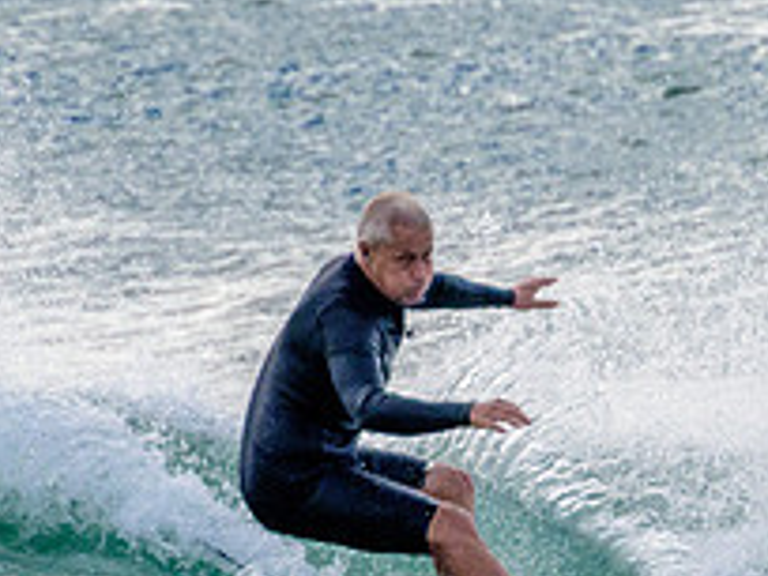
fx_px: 66404
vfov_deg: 0.5
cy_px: 514
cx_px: 551
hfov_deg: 0.7
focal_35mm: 2993
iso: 1000
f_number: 11
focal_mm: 800
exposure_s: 1/2000
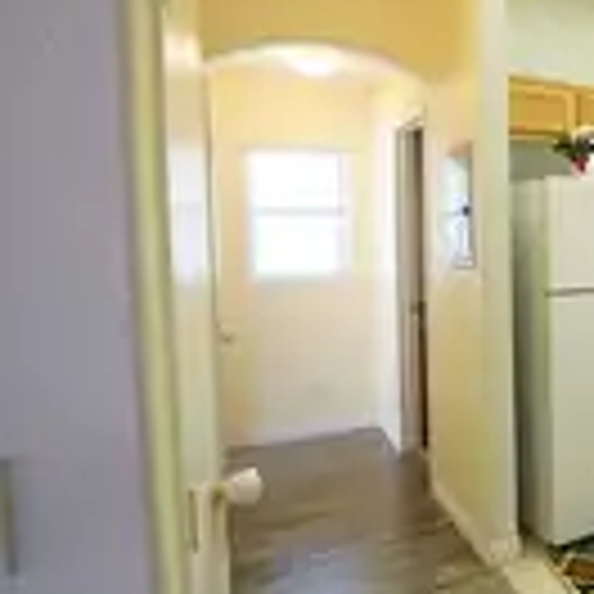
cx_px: 670
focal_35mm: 31
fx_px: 602
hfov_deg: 40.8
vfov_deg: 52.3
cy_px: 254
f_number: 6.3
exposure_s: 1/200
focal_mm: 12
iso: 10000
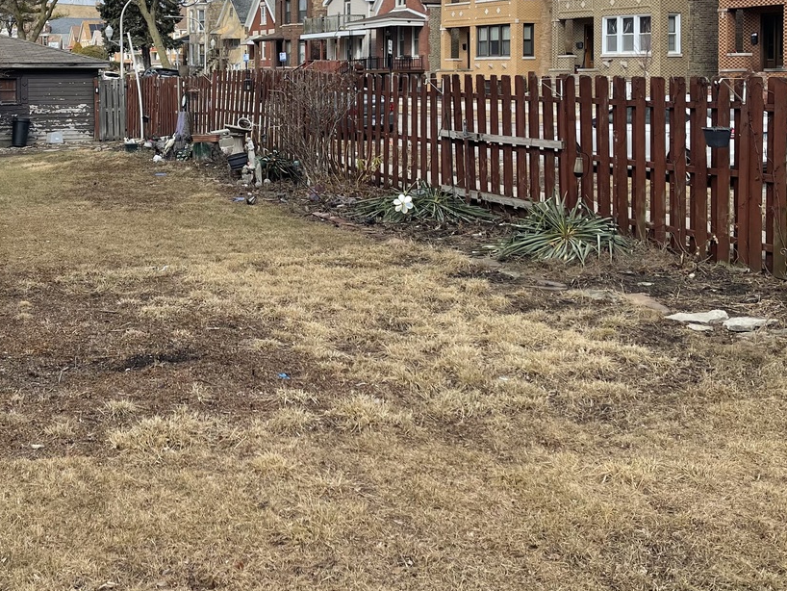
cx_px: 228
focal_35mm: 44
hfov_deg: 42.0
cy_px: 91
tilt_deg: -3.1
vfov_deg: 31.7
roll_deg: +0.2
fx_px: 1001
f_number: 1.6
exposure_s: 1/2857
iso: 32
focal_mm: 5.1
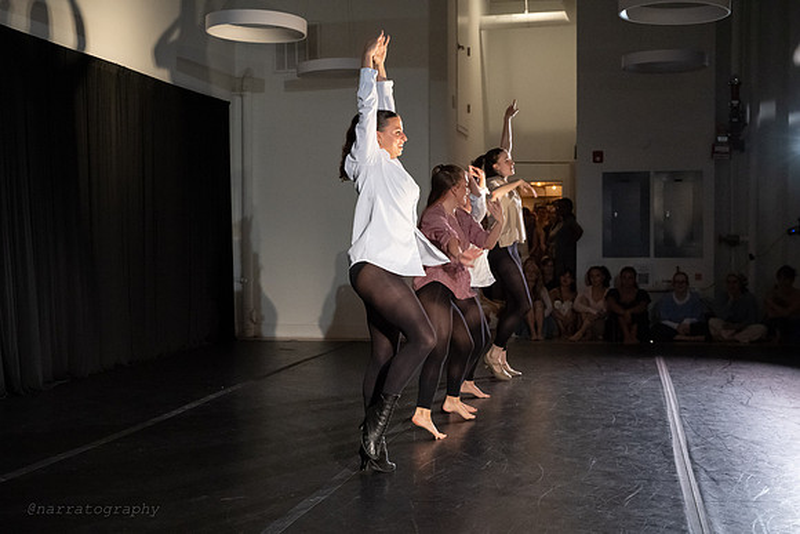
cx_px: 380
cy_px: 280
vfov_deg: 26.8
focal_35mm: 50
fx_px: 1119
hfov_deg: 39.3
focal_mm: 48
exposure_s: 1/400
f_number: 4
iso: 6400
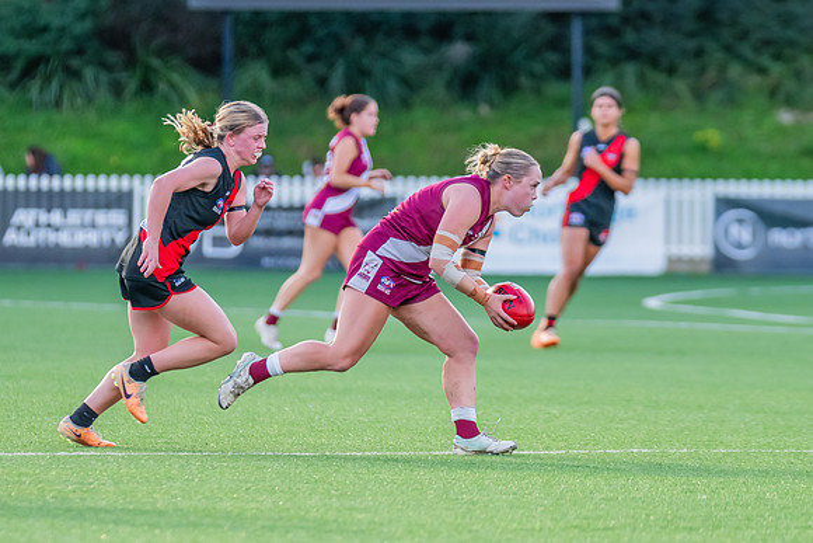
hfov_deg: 4.3
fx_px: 10705
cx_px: 420
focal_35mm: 474
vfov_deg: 2.9
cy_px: 240
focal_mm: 270
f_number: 4
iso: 1250
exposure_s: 1/1000
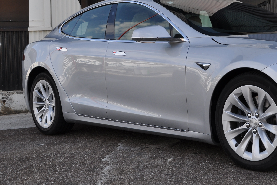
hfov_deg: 29.1
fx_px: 515
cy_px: 79
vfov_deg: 20.3
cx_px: 236
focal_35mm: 67
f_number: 7.1
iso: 200
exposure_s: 1/250
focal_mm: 24
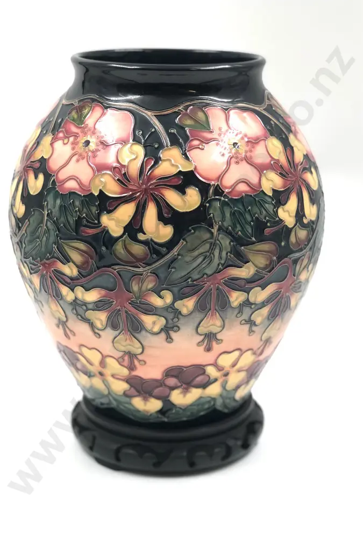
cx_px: 181
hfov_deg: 22.6
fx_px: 907
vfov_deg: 33.4
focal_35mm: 60
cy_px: 273
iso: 25
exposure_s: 1/50
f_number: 2.8
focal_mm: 6.6
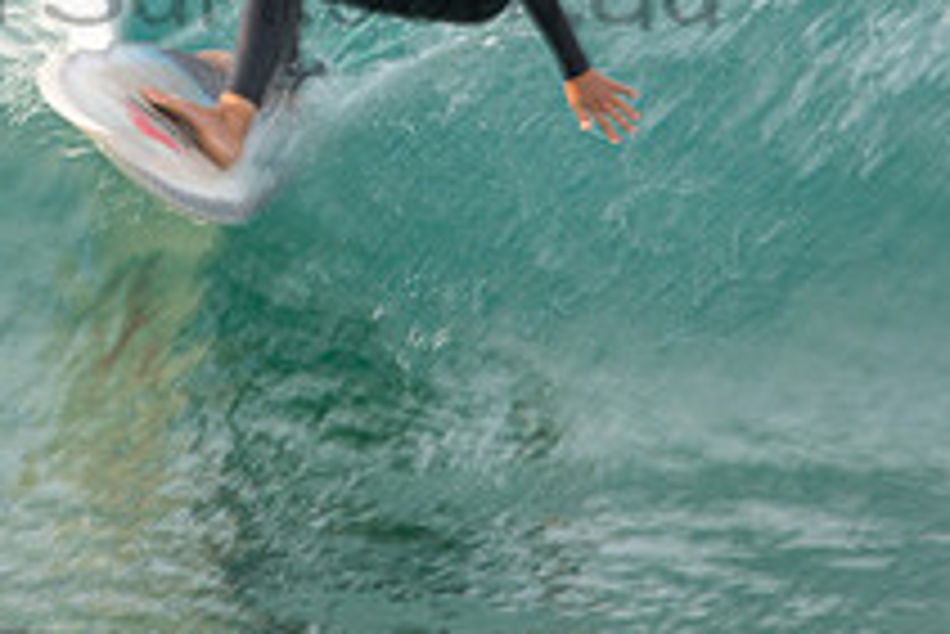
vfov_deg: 0.8
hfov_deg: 1.2
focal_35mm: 1688
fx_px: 44573
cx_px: 243
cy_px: -79
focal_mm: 410
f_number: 18
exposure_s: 1/30
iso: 100
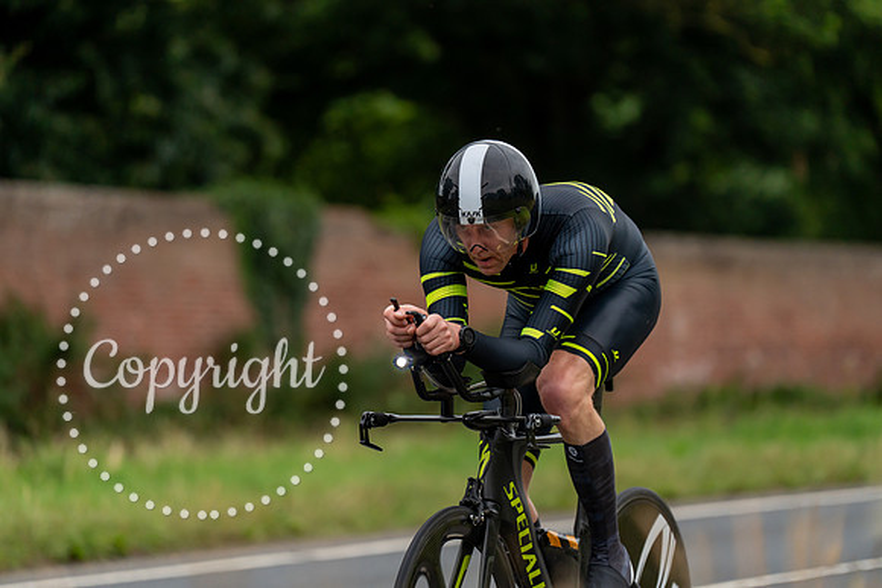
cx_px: 441
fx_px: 4411
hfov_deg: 11.4
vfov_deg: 7.6
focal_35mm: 180
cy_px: 294
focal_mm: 180
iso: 1000
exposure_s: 1/640
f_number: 3.2
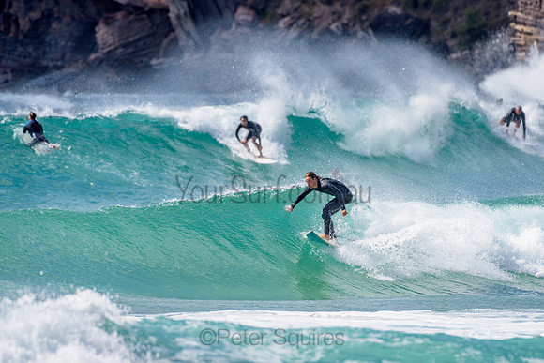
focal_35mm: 613
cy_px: 212
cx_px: 291
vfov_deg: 2.2
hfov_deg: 3.4
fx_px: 9267
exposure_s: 1/2000
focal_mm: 500
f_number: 5.6
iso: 110
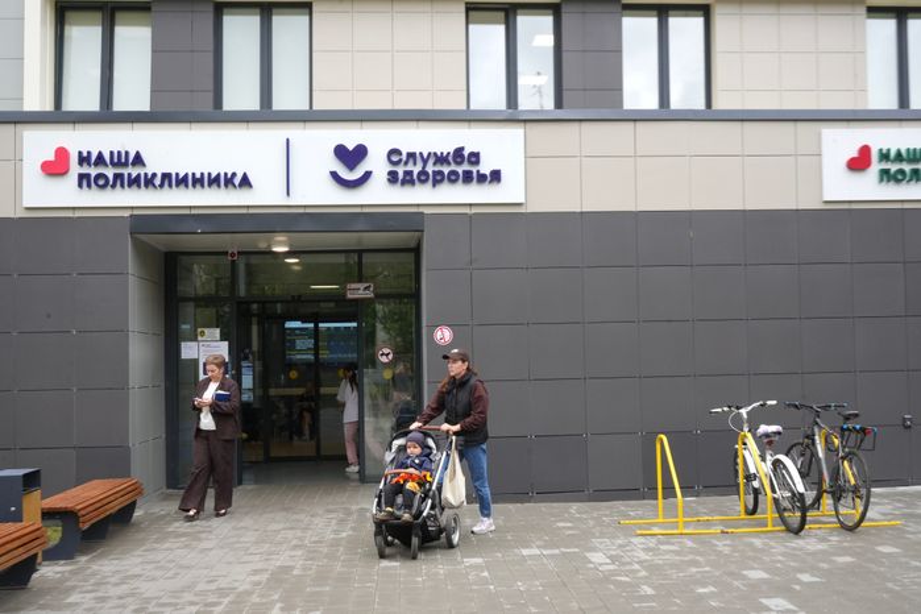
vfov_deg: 35.9
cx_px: 460
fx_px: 947
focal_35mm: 37
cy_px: 307
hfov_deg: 51.9
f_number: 16
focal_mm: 37
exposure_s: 1/125
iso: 1600
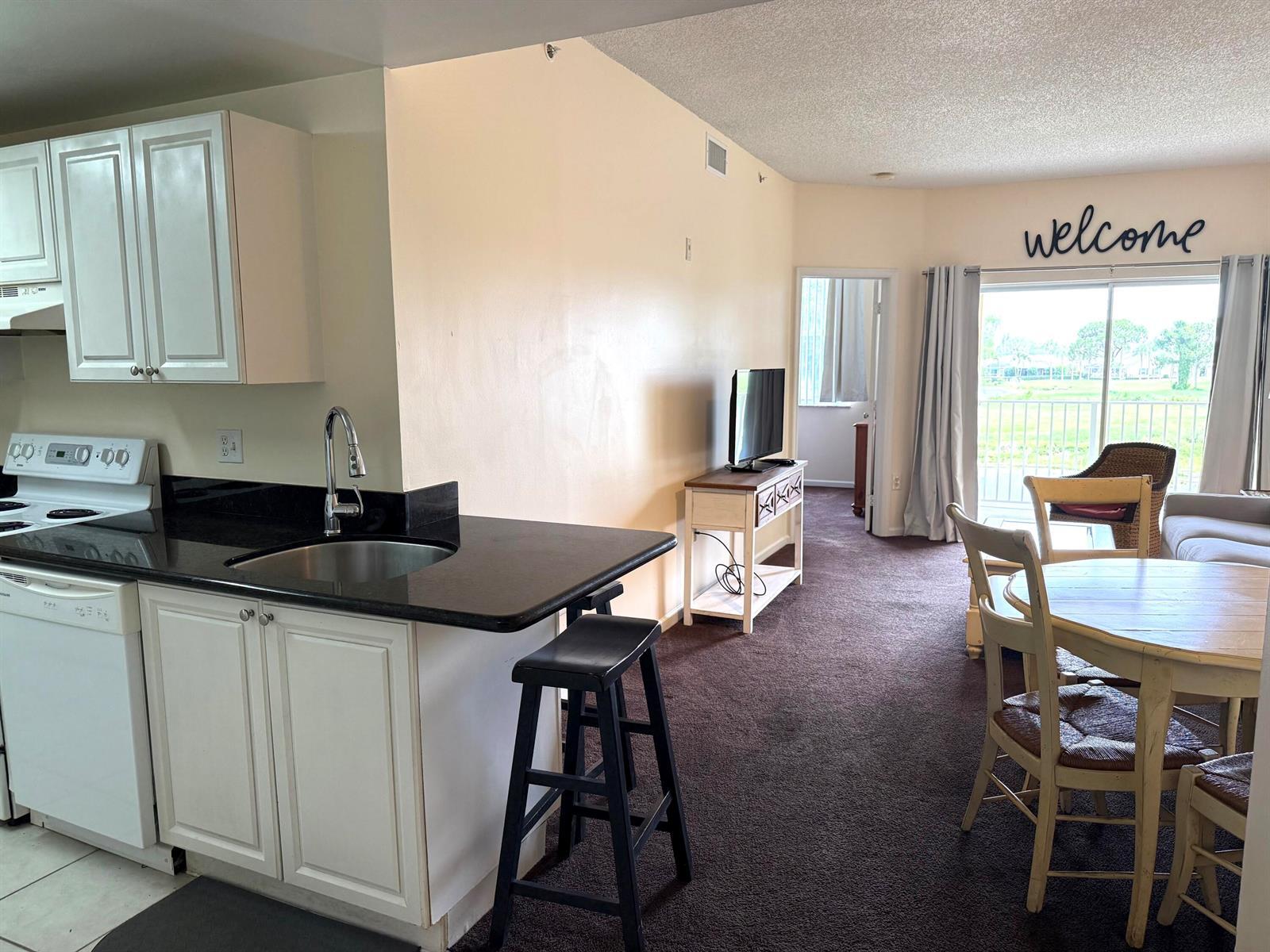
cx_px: 635
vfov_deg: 56.8
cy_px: 476
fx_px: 881
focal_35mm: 24
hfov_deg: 71.6
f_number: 1.78
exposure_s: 1/226
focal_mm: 6.76
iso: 200
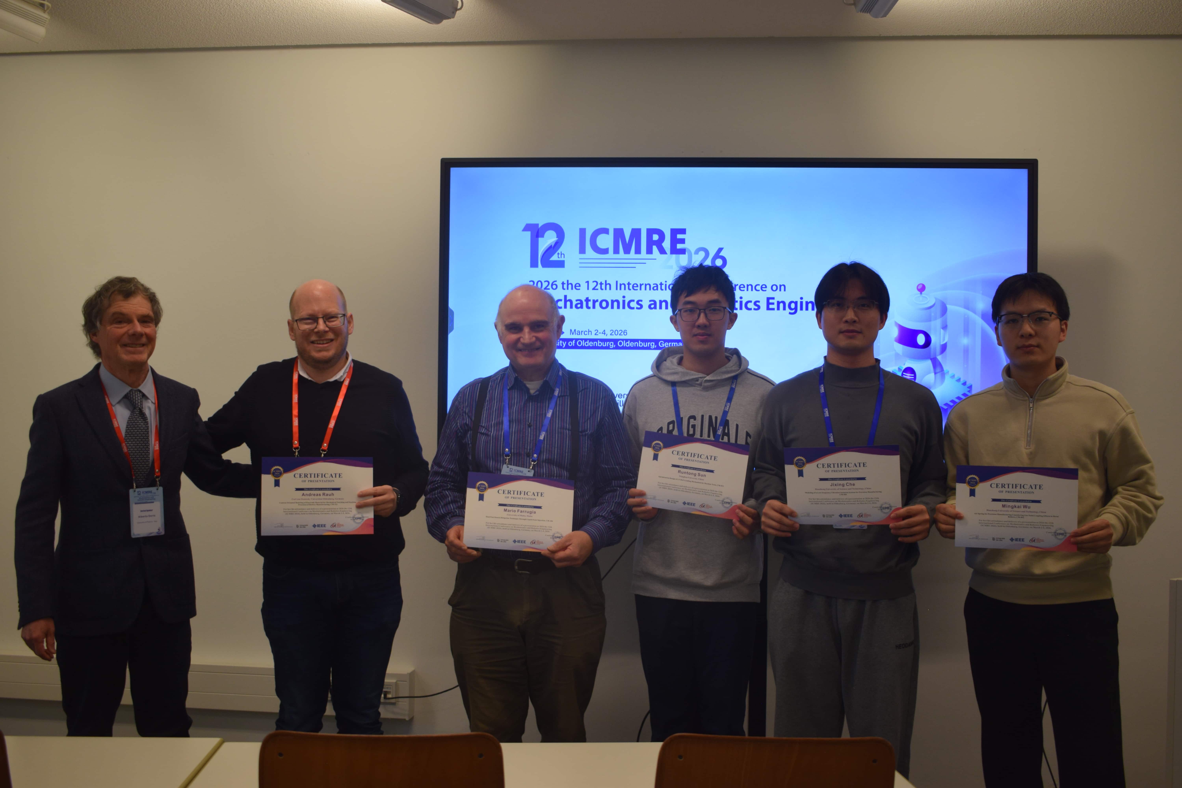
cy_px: 394
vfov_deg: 35.5
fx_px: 1231
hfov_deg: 51.3
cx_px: 591
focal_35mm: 38
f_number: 4
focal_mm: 25
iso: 450
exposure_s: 1/60
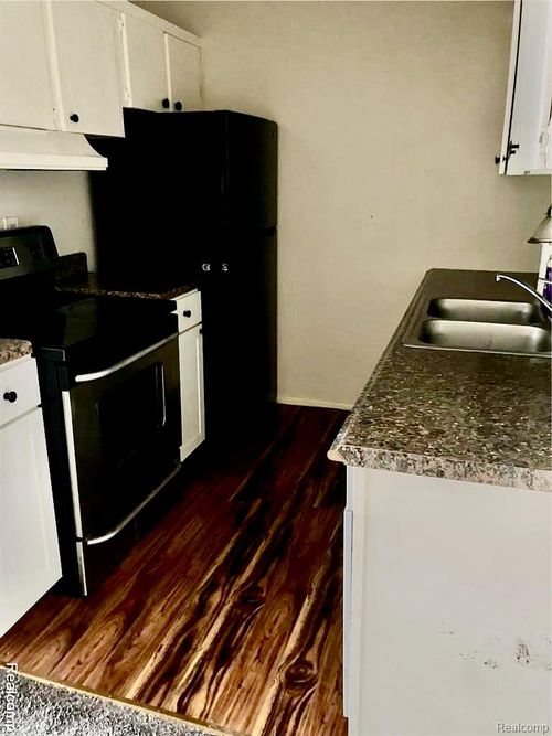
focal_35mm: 28
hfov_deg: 49.7
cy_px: 368
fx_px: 596
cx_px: 276
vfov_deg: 63.5
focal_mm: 3.99
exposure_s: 1/17
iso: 640
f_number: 1.8
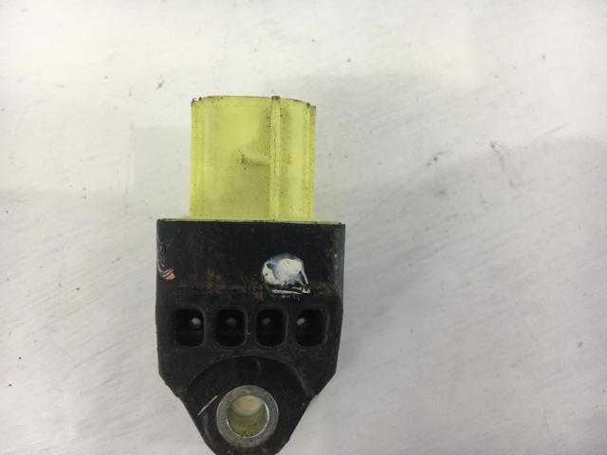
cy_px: 228
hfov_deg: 61.7
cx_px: 304
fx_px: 509
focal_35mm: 29
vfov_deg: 48.2
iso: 25
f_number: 2.2
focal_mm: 4.15
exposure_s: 1/50
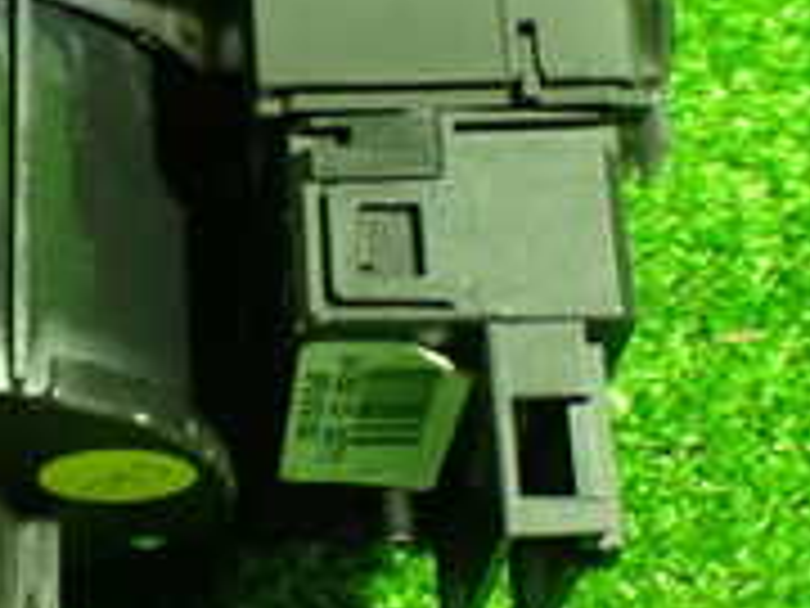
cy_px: 239
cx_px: 184
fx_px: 2340
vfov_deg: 14.8
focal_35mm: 100
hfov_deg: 19.5
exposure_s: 1/40
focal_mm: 5.4
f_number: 2.3
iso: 800
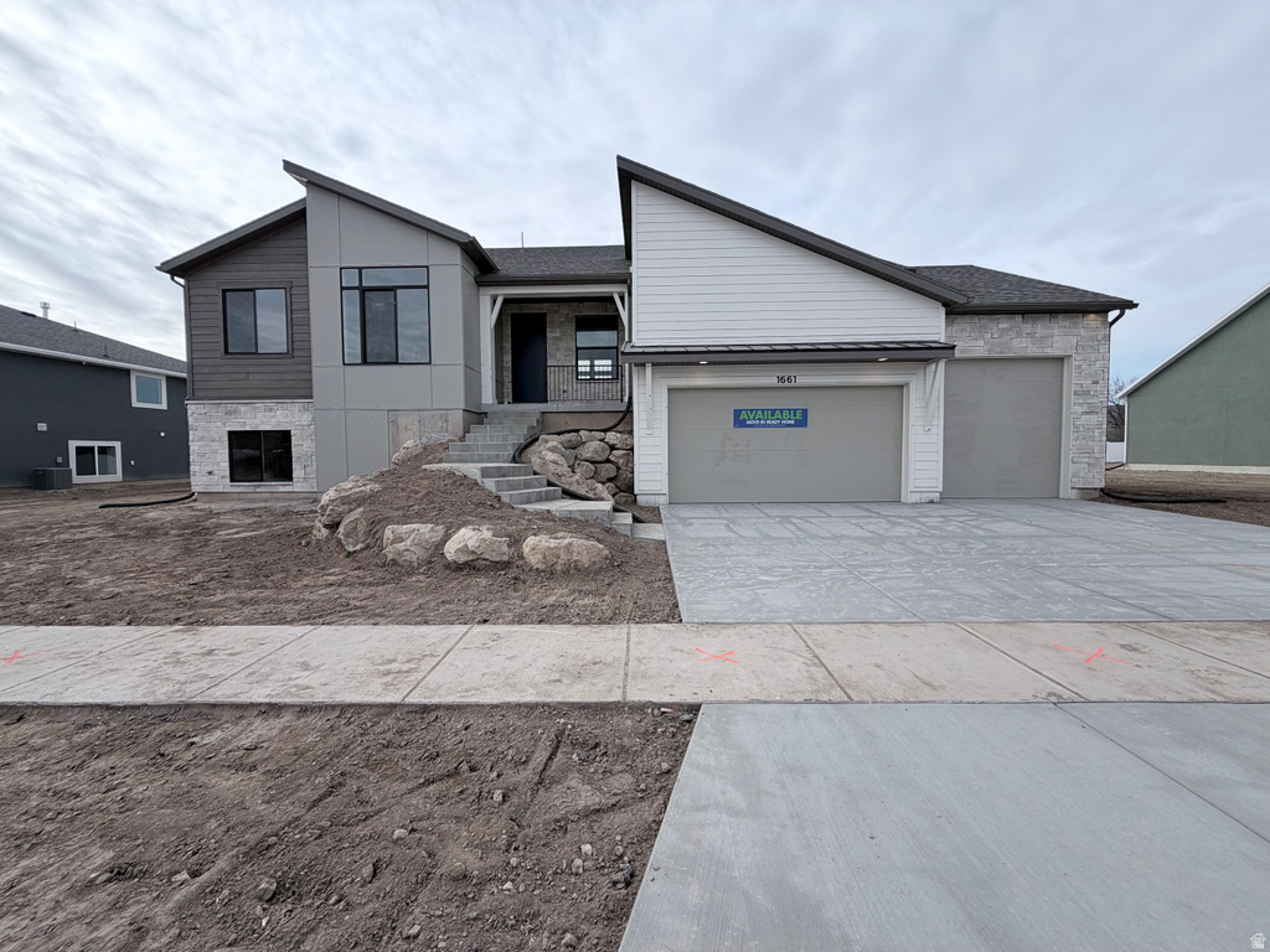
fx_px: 514
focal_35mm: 14
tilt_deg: -2.8
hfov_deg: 102.1
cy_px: 476
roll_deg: +0.5
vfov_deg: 85.7
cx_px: 635
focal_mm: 2.22
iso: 25
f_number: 2.2
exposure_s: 1/1017
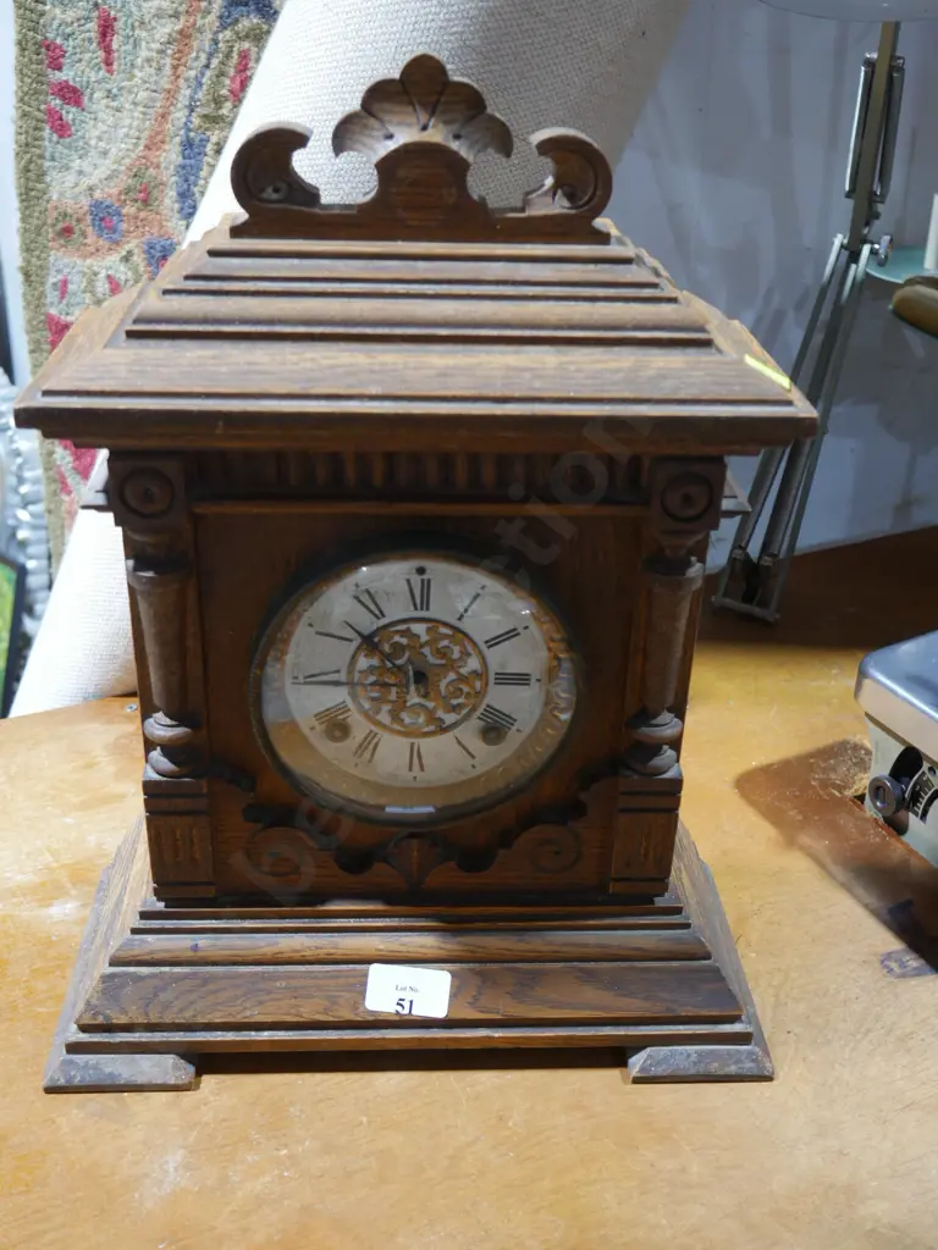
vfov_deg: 49.0
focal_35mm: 38
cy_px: 625
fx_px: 1373
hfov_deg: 37.7
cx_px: 469
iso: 800
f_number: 4.1
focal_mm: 19
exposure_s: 1/60
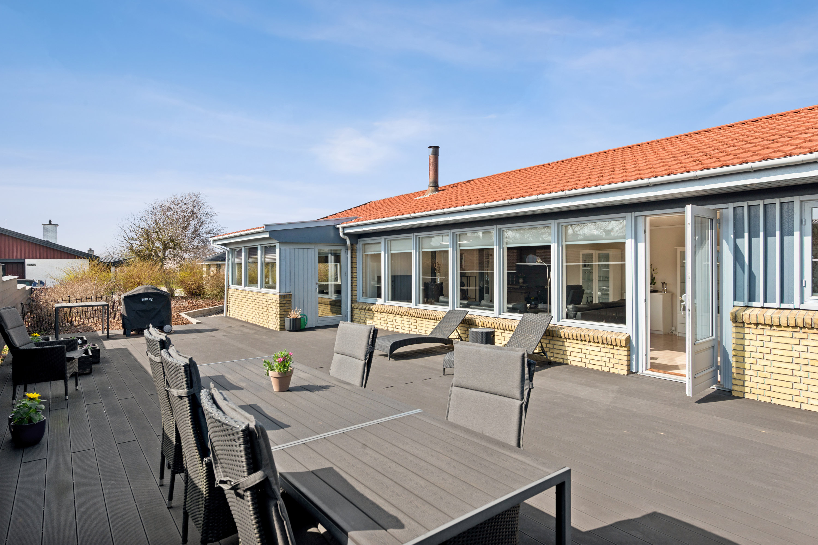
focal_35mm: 20
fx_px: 454
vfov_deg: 61.9
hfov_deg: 84.0
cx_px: 409
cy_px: 272
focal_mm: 20
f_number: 10
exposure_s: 1/320
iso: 200
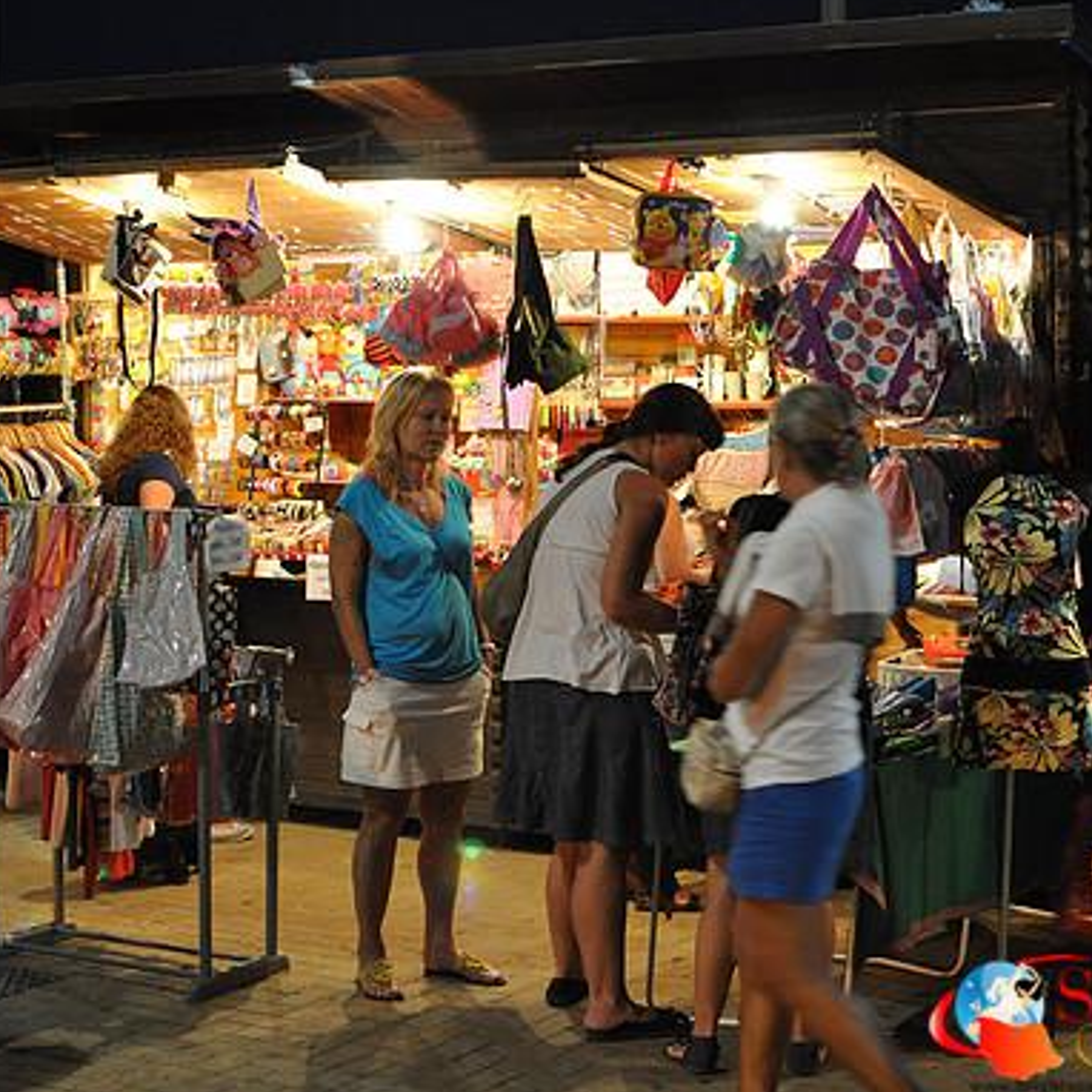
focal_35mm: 68
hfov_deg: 25.4
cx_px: 426
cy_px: 545
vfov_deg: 25.5
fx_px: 2414
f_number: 2.8
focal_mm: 35
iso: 1250
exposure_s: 1/30
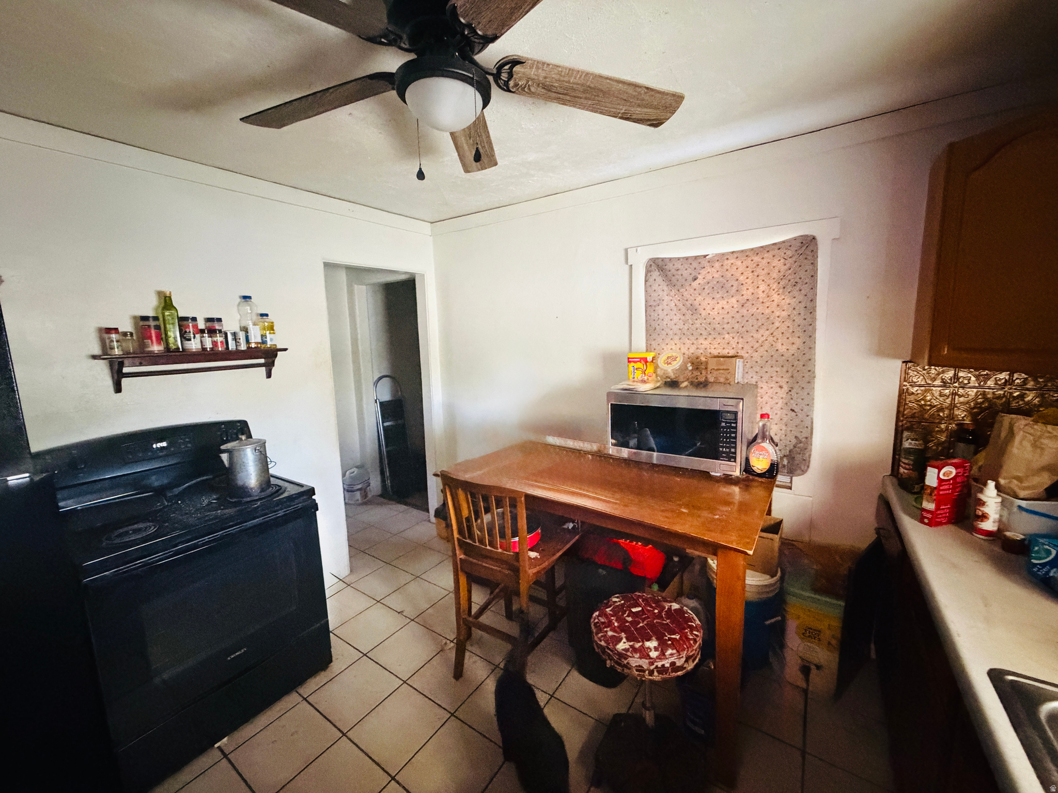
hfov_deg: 102.1
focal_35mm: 14
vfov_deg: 85.7
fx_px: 428
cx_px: 529
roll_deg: +2.0
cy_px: 396
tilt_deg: -7.8
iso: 1250
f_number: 2.2
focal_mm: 2.22
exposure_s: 1/40
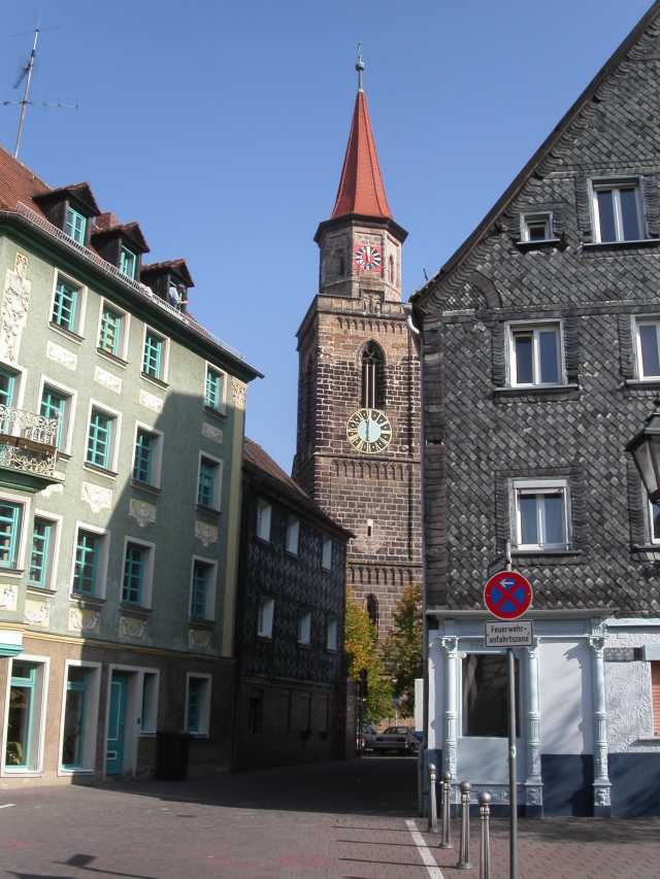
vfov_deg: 49.0
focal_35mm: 38
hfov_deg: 37.7
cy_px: 440
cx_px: 330
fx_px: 966
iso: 100
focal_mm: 7.8
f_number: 8
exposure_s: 1/250
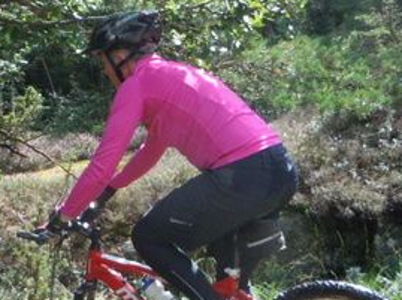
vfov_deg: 18.1
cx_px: 119
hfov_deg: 24.0
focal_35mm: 81
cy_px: 188
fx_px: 939
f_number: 3.5
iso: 400
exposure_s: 1/1000
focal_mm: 5.4
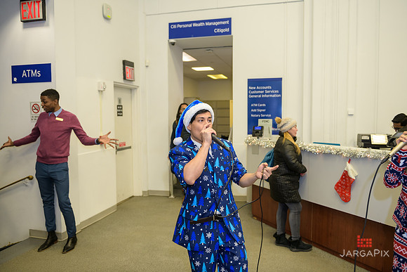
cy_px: 136
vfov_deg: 45.0
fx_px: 328
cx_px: 204
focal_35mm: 29
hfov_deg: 63.6
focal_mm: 29
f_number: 3.2
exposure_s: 1/125
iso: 1000
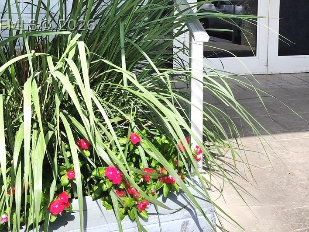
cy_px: 25
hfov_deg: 36.1
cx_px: 229
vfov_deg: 27.1
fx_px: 464
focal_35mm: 52
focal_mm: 6.4
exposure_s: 1/833
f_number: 1.8
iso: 12
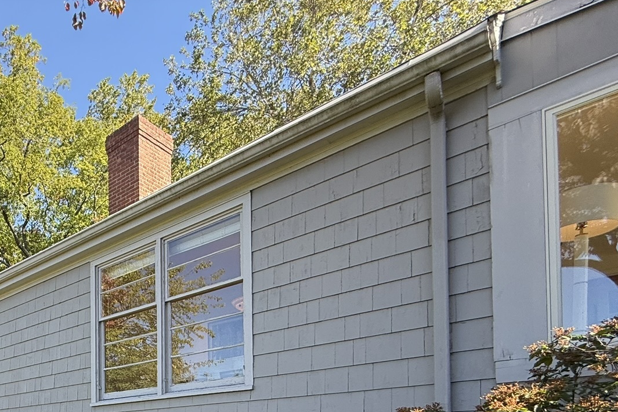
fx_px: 481
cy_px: 442
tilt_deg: +1.6
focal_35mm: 28
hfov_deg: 54.1
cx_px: 27
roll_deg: -0.6
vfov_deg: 39.0
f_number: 2.2
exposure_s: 1/312
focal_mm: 2.22
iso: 64
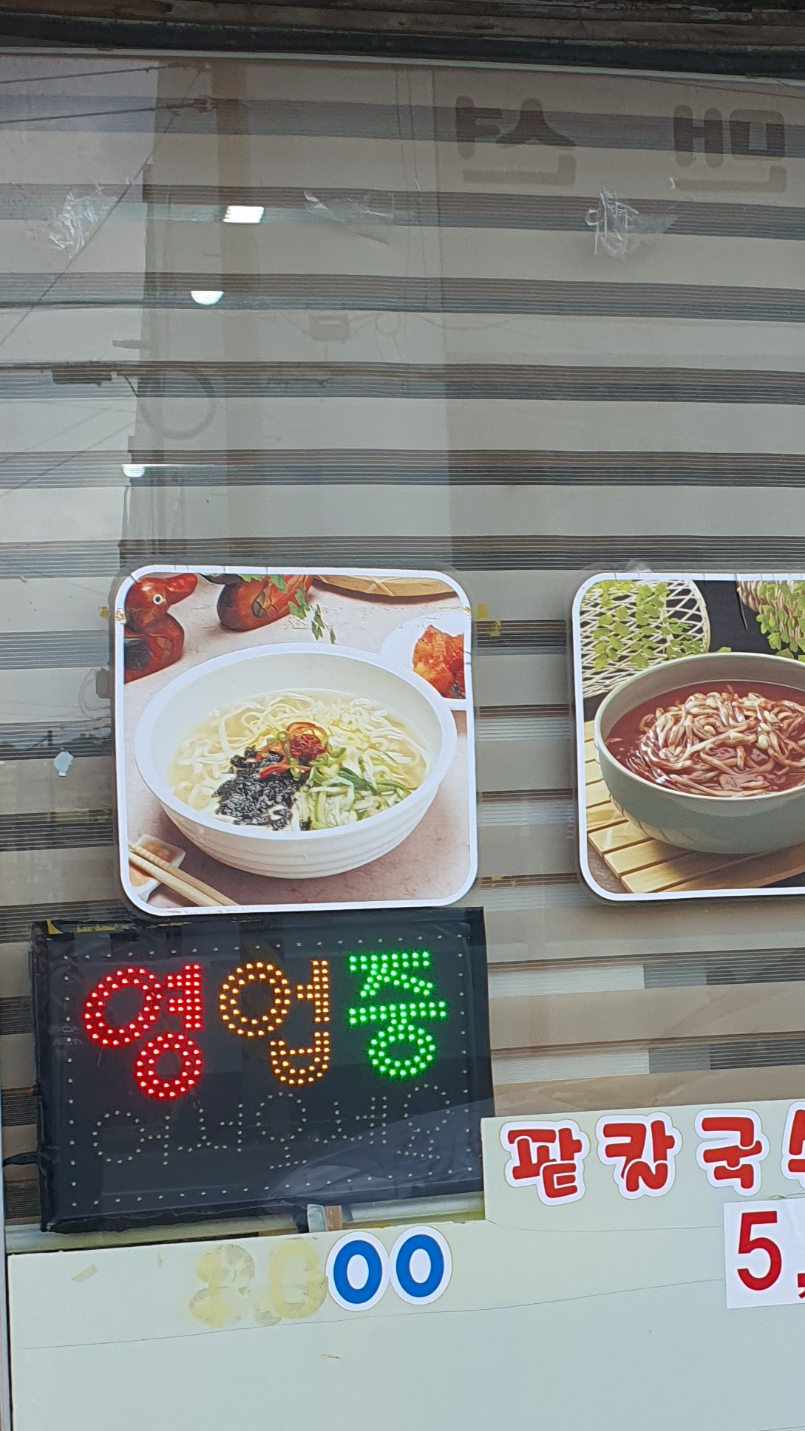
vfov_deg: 35.4
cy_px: 806
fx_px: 2239
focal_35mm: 59
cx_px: 663
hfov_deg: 20.1
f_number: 2.4
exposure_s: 1/376
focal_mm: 4.3
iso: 50
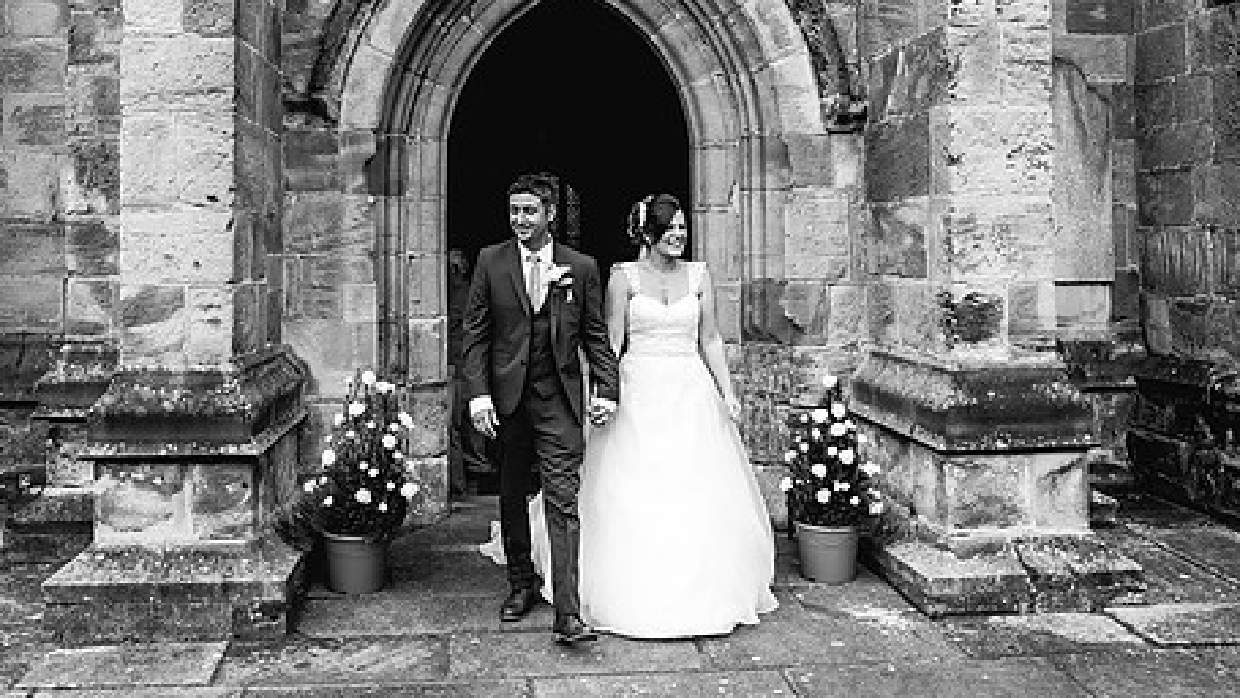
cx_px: 569
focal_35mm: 35
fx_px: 1151
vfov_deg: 33.2
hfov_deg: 56.6
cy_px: 193
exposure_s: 1/250
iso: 64
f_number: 2.5
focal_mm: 24
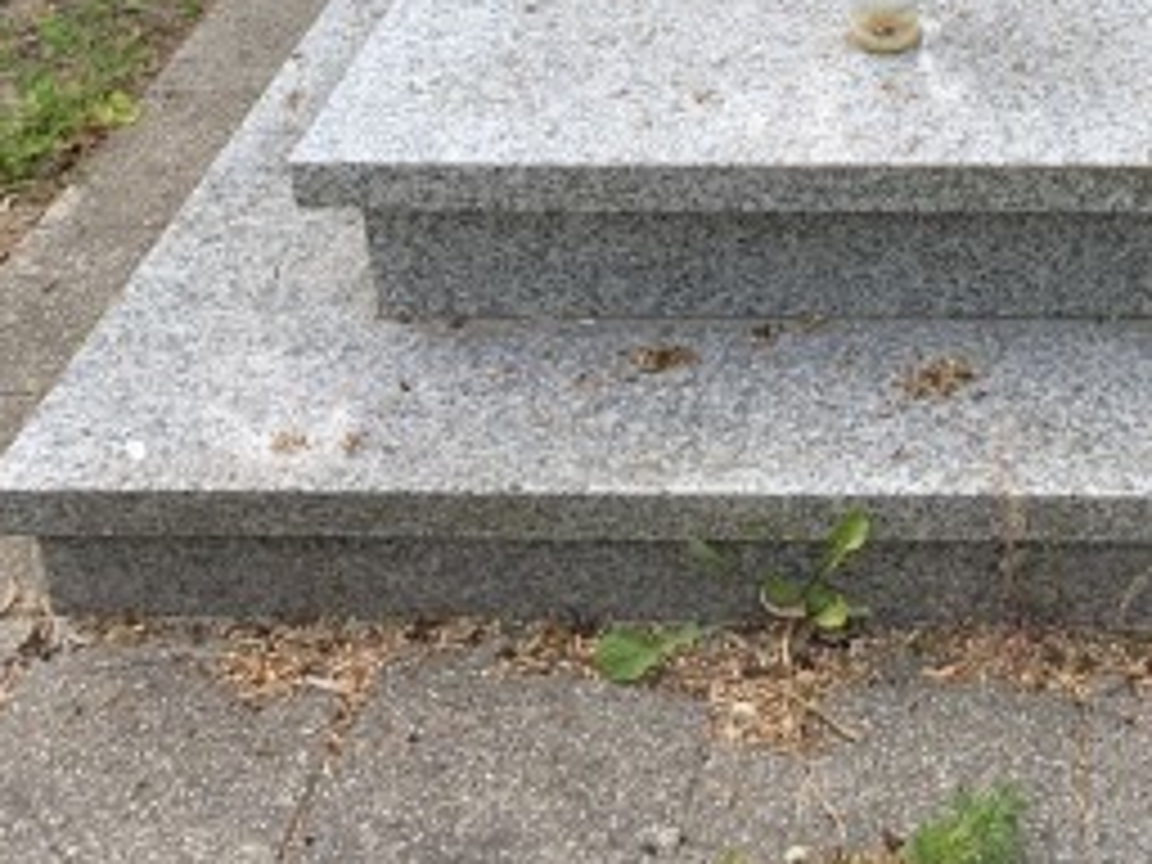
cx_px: 1062
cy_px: -198
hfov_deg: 28.5
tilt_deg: -19.8
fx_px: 2163
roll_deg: +1.4
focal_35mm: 65
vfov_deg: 20.9
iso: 25
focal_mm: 4.25
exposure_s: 1/374
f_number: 1.8
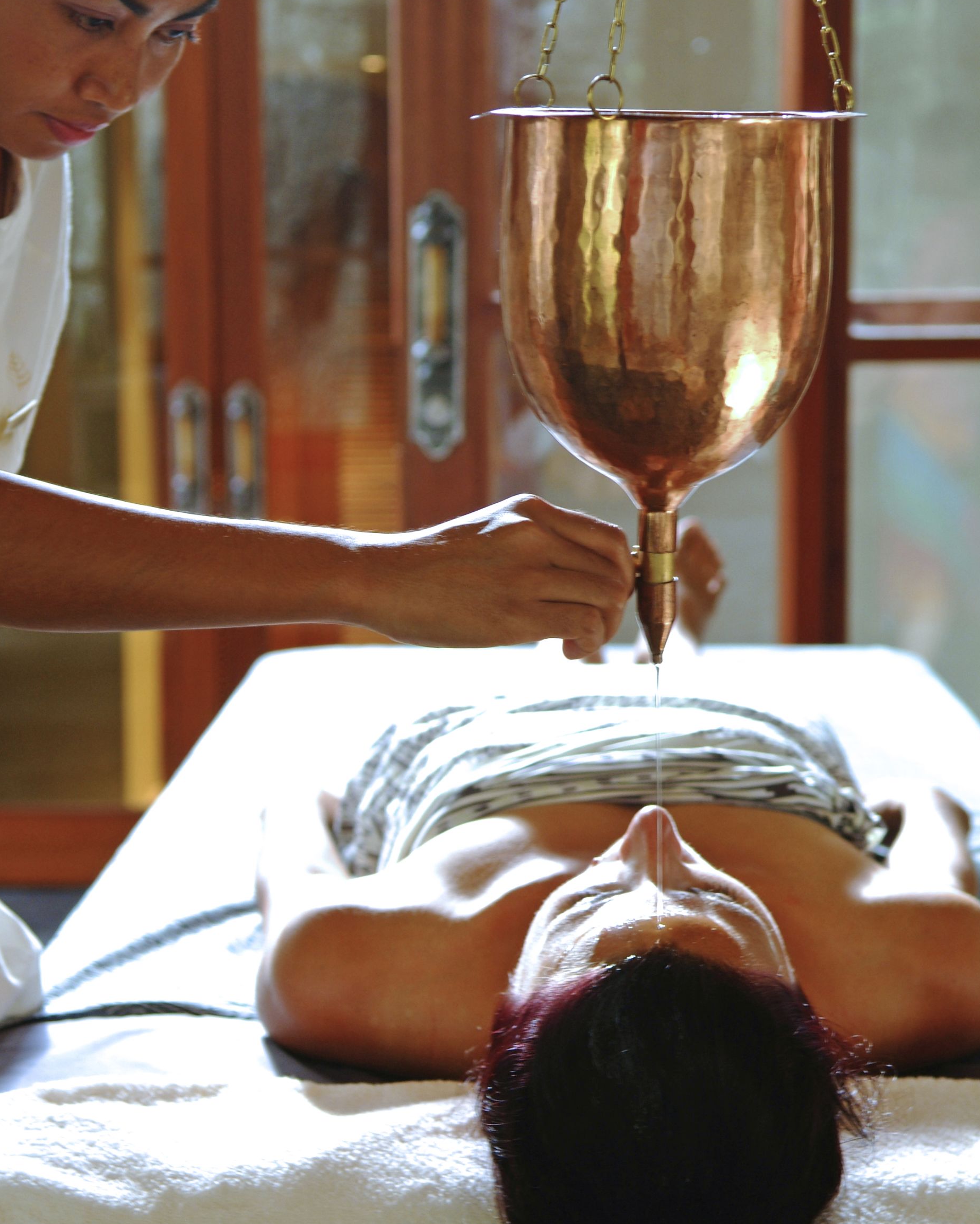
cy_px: 531
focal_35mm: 73
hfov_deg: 21.0
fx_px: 2646
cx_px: 478
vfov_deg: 26.0
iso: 200
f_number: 4
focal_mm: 40
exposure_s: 1/20
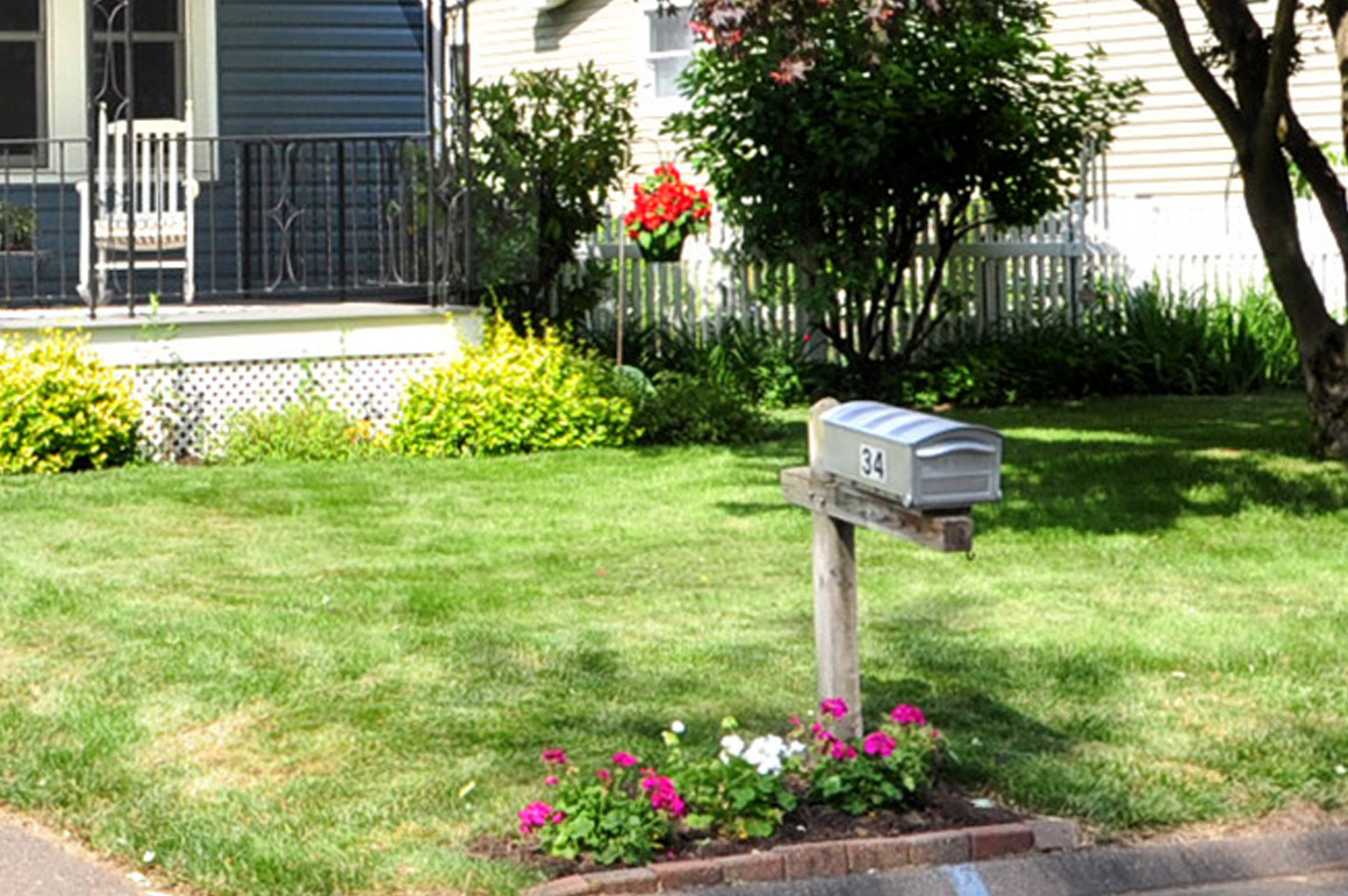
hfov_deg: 24.6
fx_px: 2806
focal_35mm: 75
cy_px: -140
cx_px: -246
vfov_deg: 17.4
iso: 200
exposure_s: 1/125
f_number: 9
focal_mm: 20
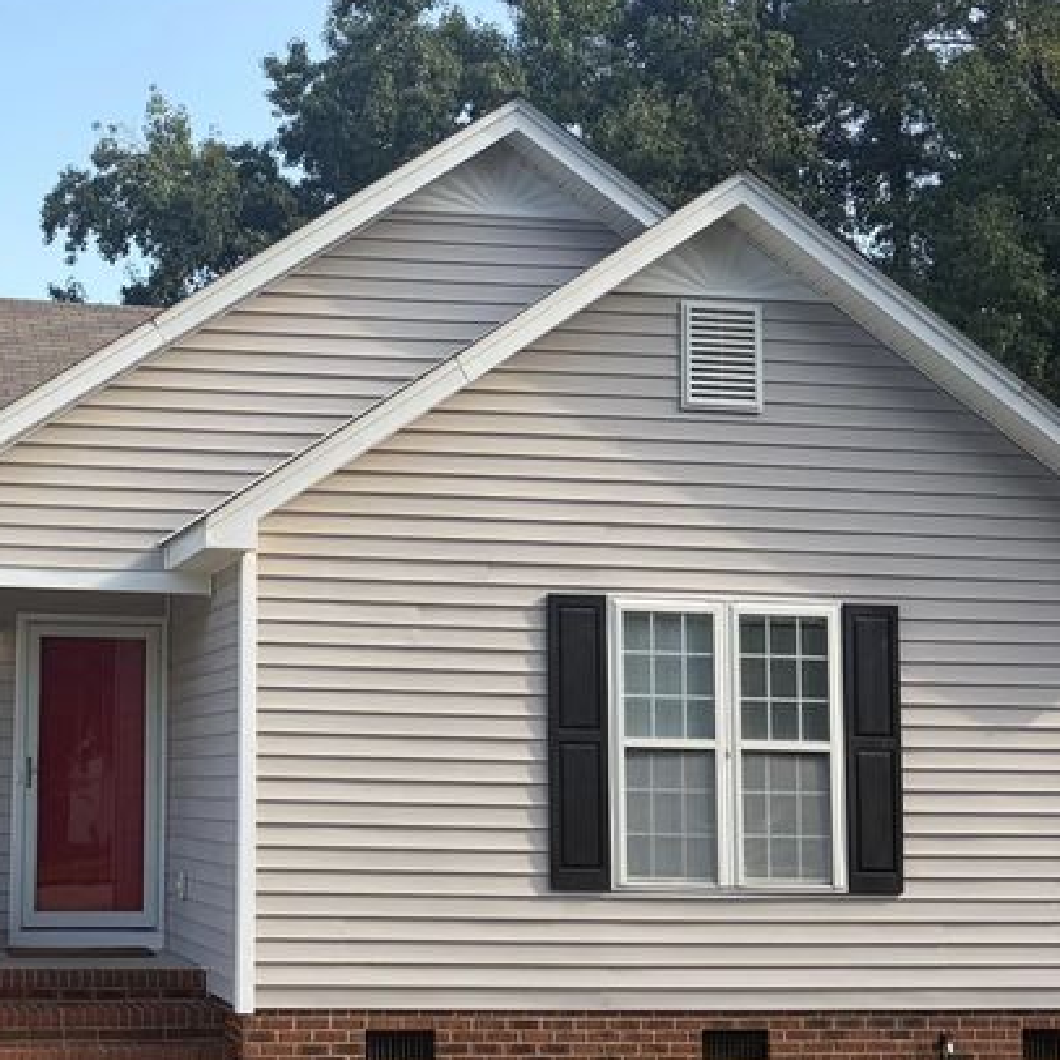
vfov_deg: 29.5
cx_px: 183
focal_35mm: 58
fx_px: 2009
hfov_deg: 28.8
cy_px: 548
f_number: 1.6
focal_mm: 5.96
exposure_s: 1/1667
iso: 50
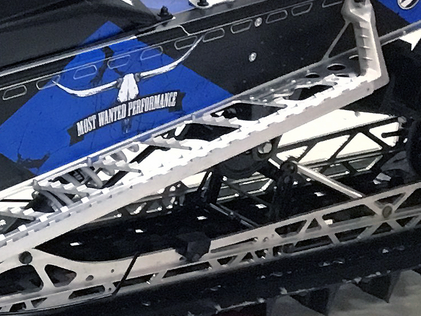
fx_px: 1836
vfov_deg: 9.8
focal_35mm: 151
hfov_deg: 12.0
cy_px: 98
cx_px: -351
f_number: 2.2
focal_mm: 4.15
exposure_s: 1/30
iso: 200
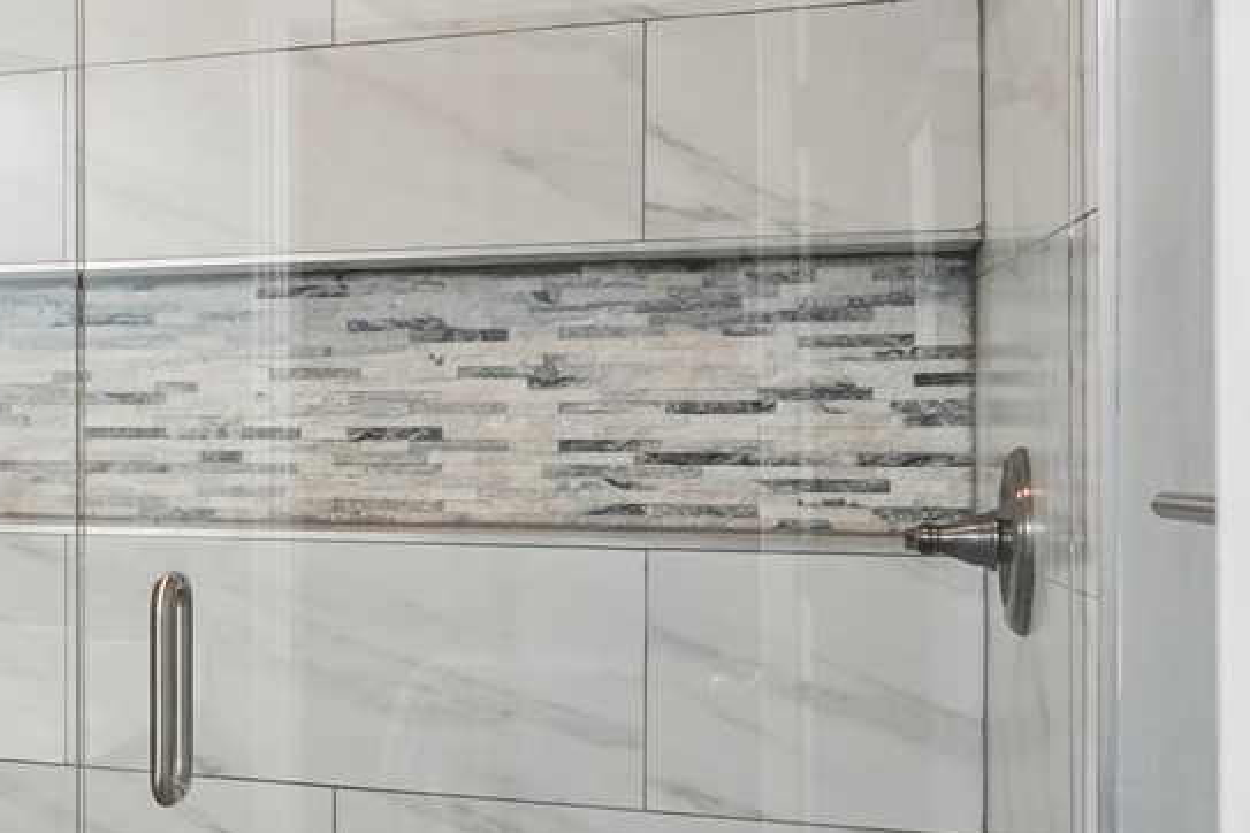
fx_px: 2361
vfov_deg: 20.0
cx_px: -1146
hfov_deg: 19.5
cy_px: 451
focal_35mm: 68
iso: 400
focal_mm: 17
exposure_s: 1/10
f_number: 9
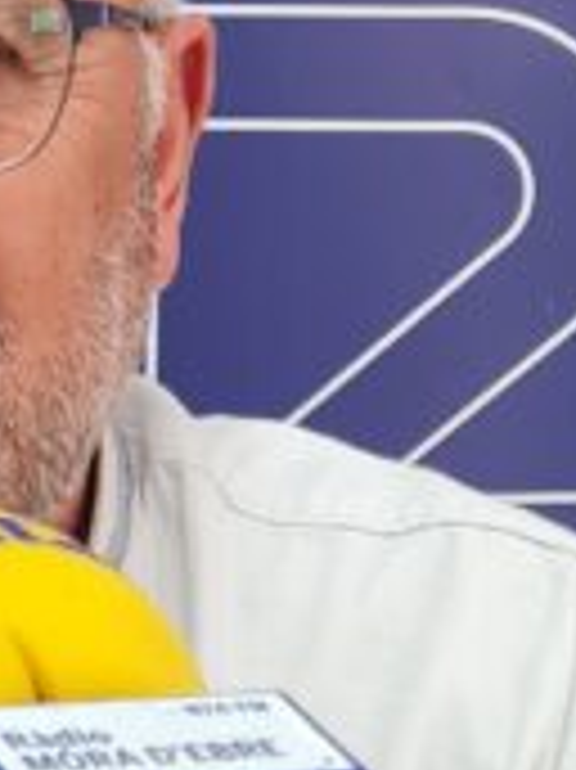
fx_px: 3465
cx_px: -338
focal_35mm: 156
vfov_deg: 12.7
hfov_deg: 9.2
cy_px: 500
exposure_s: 1/100
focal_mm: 5.4
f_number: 1.8
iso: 160
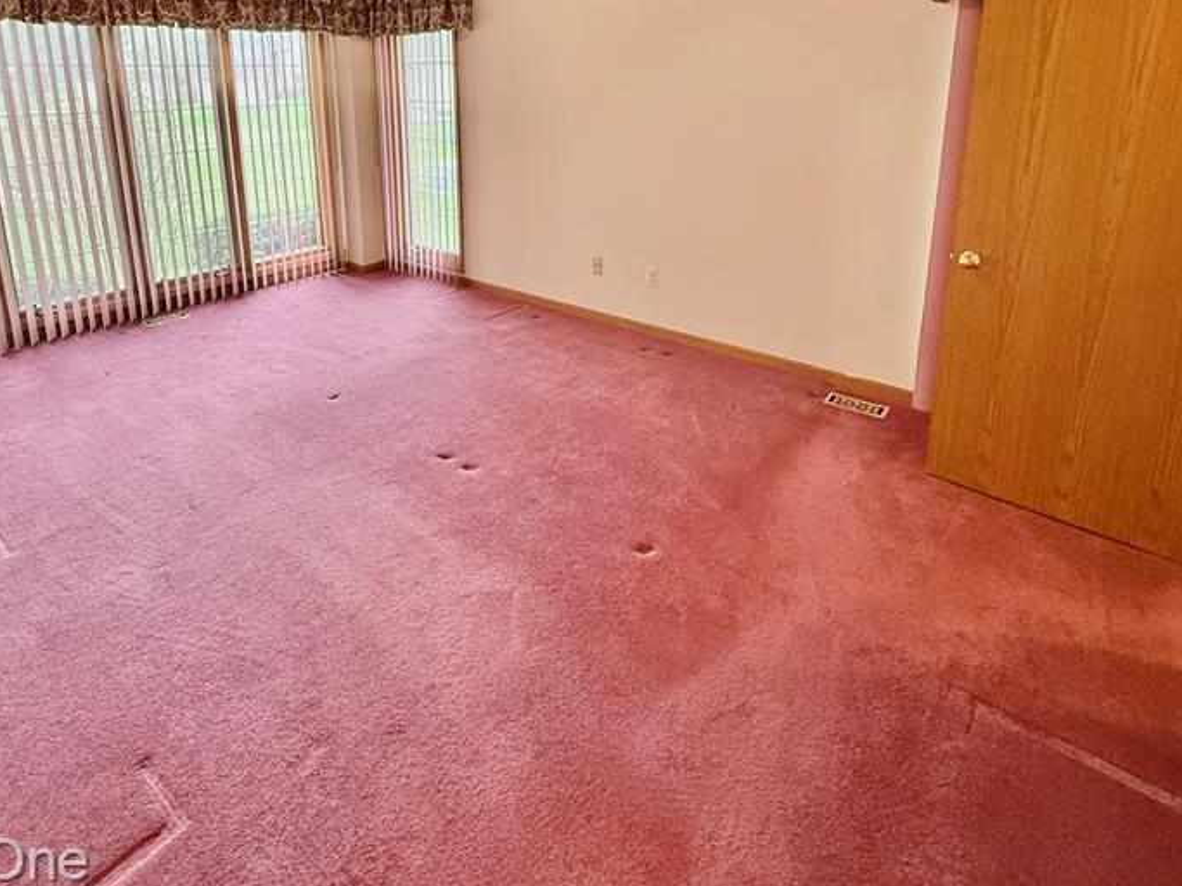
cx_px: 549
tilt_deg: -12.6
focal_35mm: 21
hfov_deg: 78.9
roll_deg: +0.7
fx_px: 717
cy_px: 235
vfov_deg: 60.4
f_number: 2.2
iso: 250
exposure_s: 1/60
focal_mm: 2.22
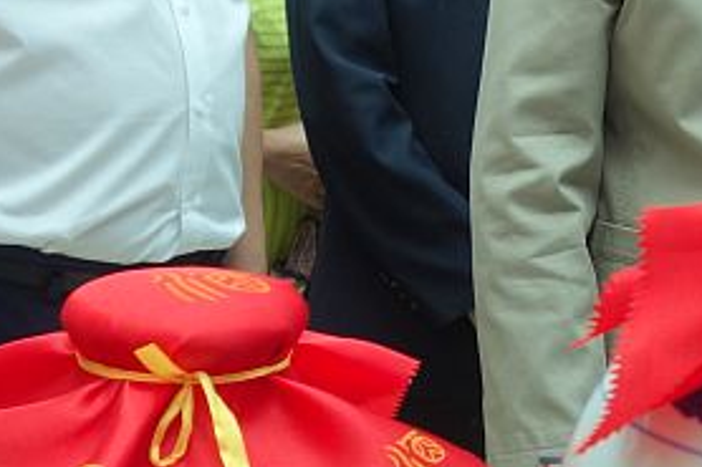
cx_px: 573
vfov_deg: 11.3
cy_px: 192
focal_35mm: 121
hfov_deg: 16.8
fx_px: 2358
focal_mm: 10.4
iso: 125
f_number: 2.8
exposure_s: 1/100
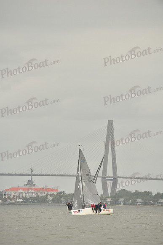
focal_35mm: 400
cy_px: 122
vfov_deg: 5.2
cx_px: 82
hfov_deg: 3.4
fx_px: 2715
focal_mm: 400
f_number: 6.3
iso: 400
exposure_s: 1/800
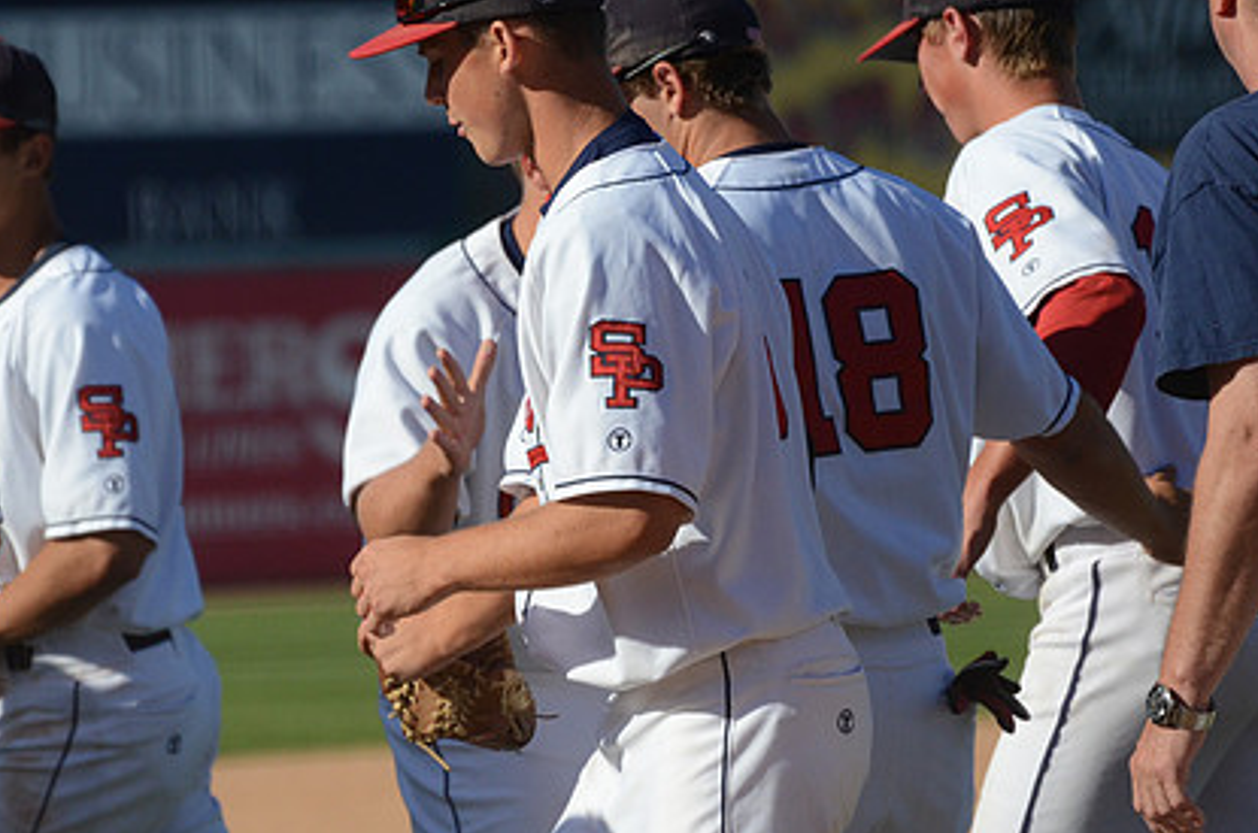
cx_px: 530
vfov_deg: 3.0
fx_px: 16078
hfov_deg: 4.5
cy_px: 360
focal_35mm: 461
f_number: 5.3
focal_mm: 220
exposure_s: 1/8000
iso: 1000
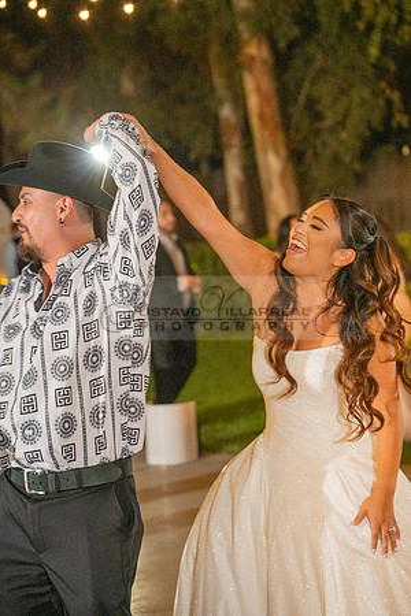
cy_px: 308
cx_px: 206
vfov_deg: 22.4
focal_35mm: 91
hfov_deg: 15.0
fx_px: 1558
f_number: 4
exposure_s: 1/250
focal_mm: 91
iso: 3200
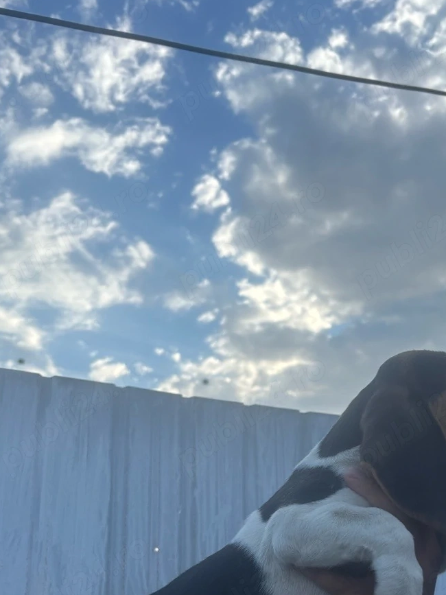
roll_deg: +1.7
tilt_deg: +15.1
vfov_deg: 45.3
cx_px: 297
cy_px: 442
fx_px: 687
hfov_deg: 35.6
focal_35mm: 40
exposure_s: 1/1590
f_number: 1.6
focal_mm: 5.96
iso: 50
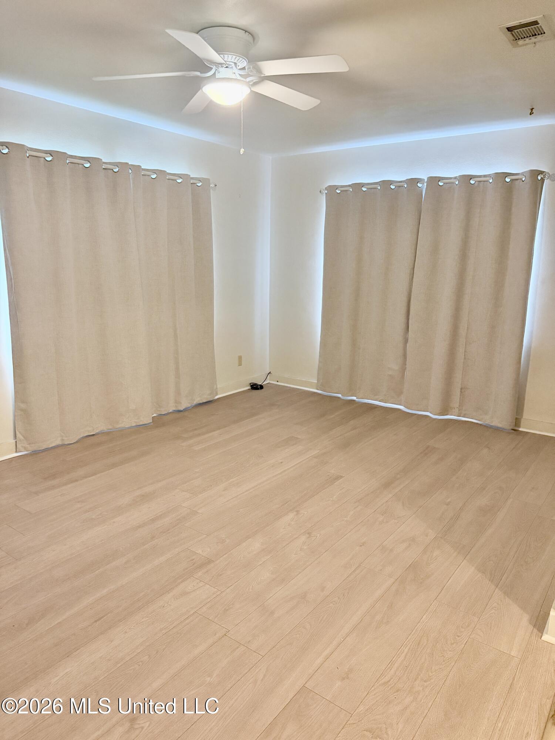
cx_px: 278
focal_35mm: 24
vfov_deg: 71.6
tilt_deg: -13.2
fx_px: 513
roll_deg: -2.0
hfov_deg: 56.8
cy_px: 370
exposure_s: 1/60
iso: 640
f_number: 1.78
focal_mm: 6.76
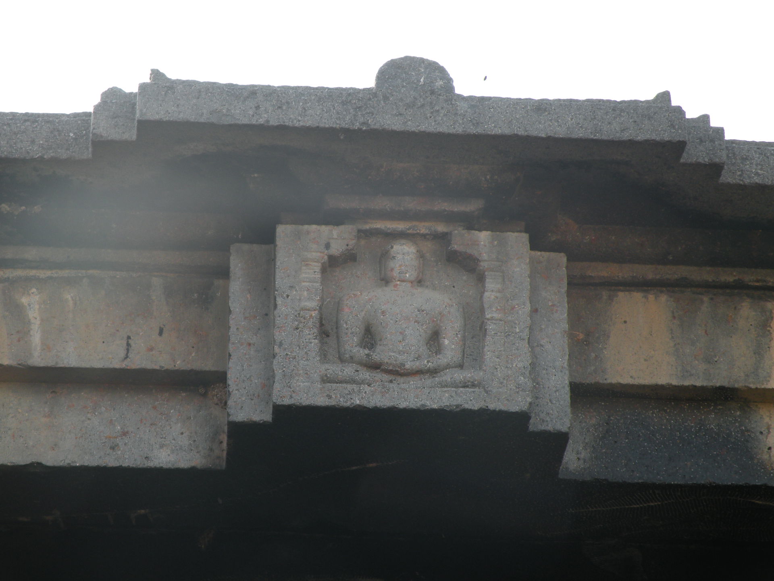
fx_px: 3153
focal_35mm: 141
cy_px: 290
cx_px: 387
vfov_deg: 10.5
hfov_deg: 14.0
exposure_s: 1/123
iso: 64
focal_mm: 25
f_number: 4.5
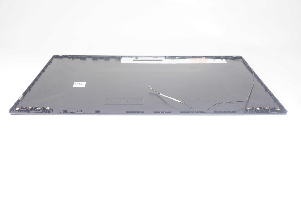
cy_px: 100
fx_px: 313
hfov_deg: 51.3
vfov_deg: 35.4
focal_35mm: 38
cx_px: 150
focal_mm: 25
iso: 500
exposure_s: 1/160
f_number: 6.3
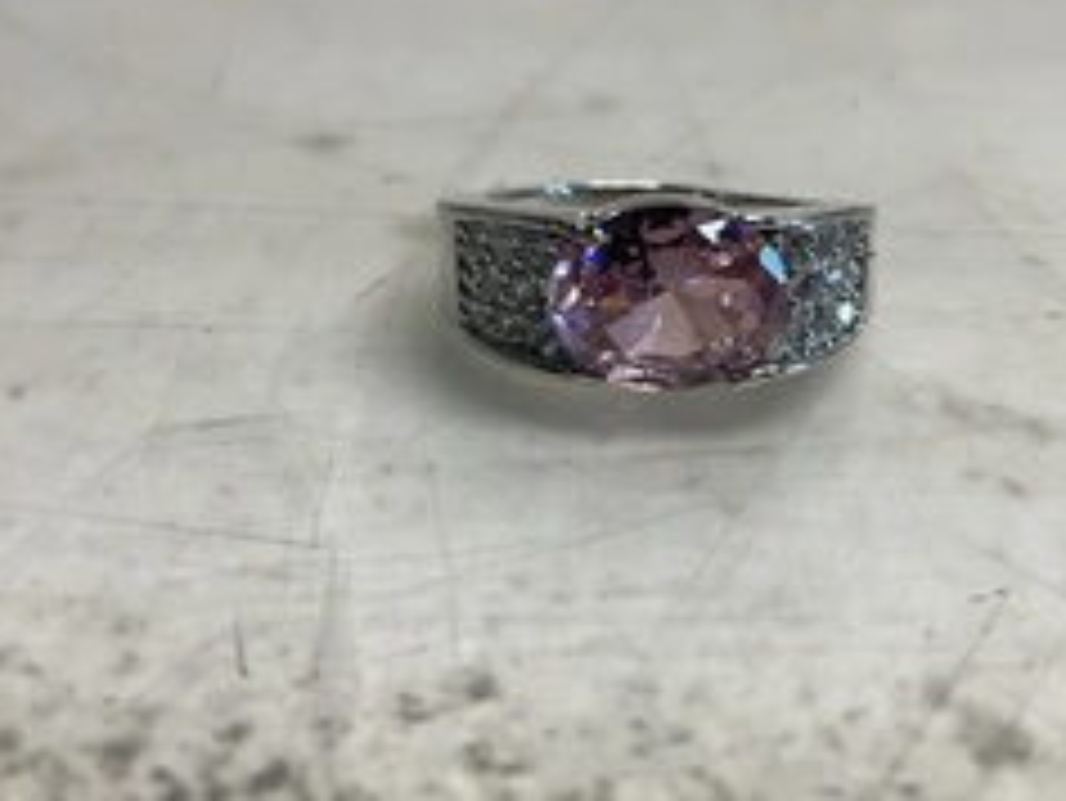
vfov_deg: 29.7
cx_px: 643
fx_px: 1510
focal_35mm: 49
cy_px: 360
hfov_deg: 38.7
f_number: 1.8
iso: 50
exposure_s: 1/120
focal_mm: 3
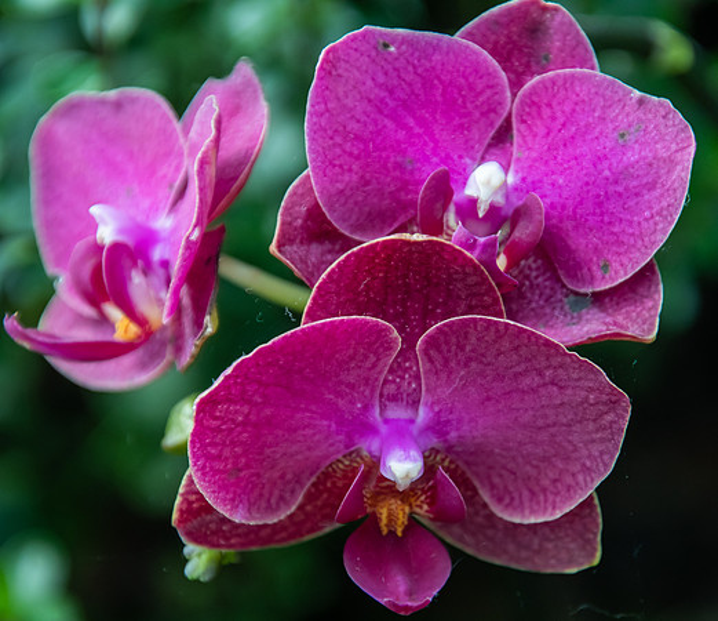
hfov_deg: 3.0
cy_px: 317
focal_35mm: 631
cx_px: 352
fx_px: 13838
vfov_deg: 2.6
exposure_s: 1/200
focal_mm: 350
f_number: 6.3
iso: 800
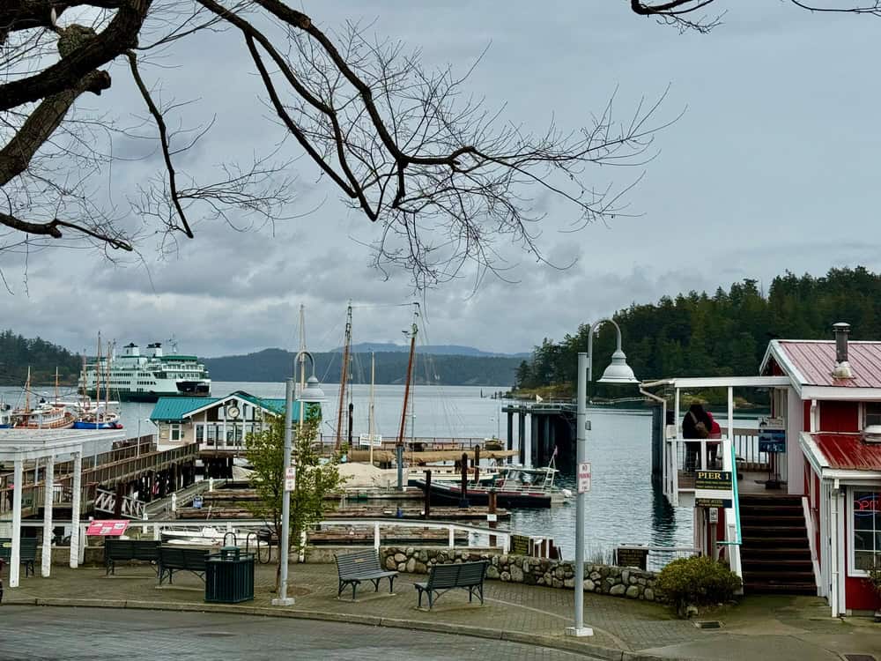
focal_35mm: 48
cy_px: 330
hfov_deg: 39.7
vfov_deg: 30.3
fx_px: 1222
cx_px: 440
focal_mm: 6.9
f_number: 1.8
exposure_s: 1/7937
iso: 64
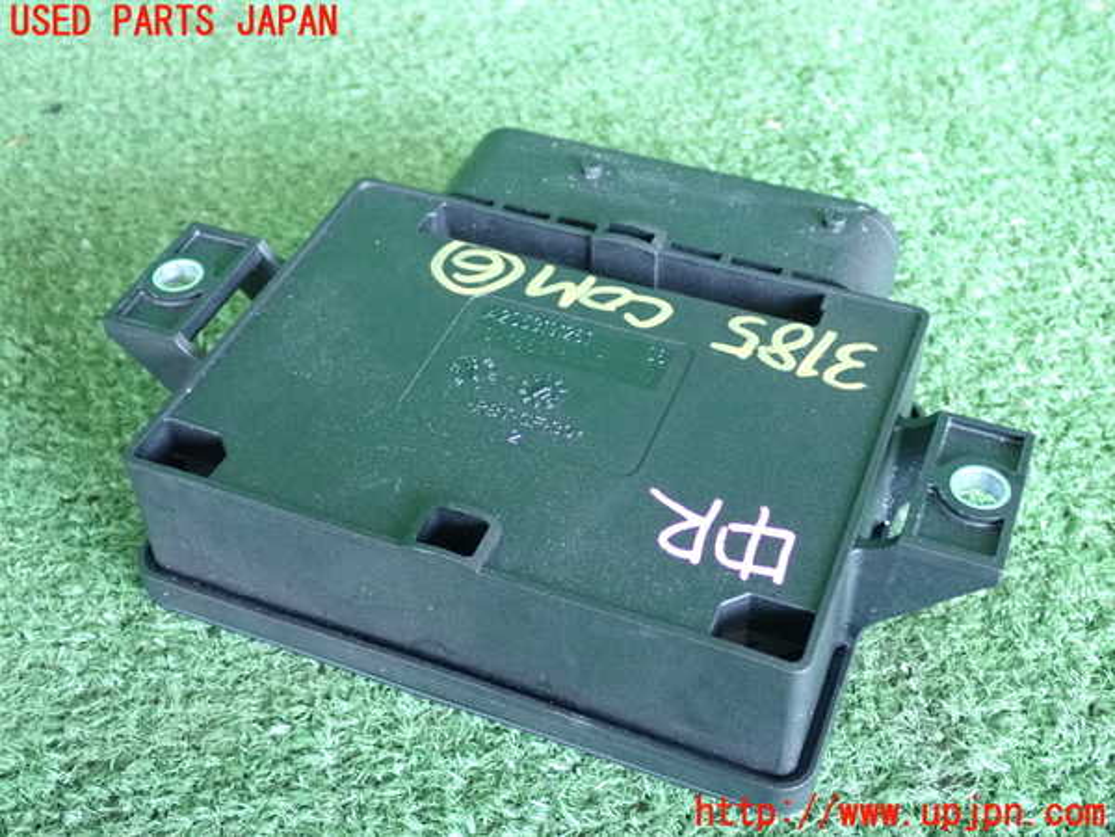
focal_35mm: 44
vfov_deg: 32.9
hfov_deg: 42.9
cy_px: 418
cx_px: 558
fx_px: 1417
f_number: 2.9
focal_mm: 7.84
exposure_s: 1/125
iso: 1600
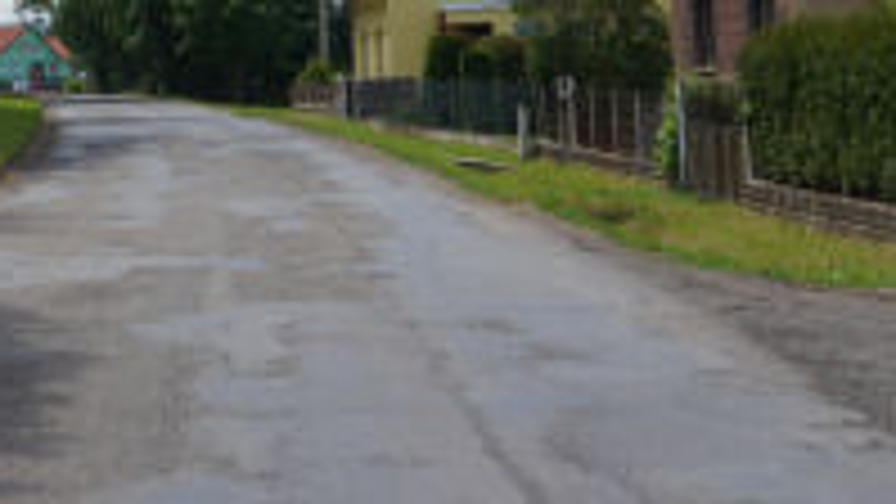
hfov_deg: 21.7
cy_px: -356
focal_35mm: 96
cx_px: 97
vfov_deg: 11.8
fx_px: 2281
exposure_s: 1/250
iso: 250
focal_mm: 18
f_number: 16
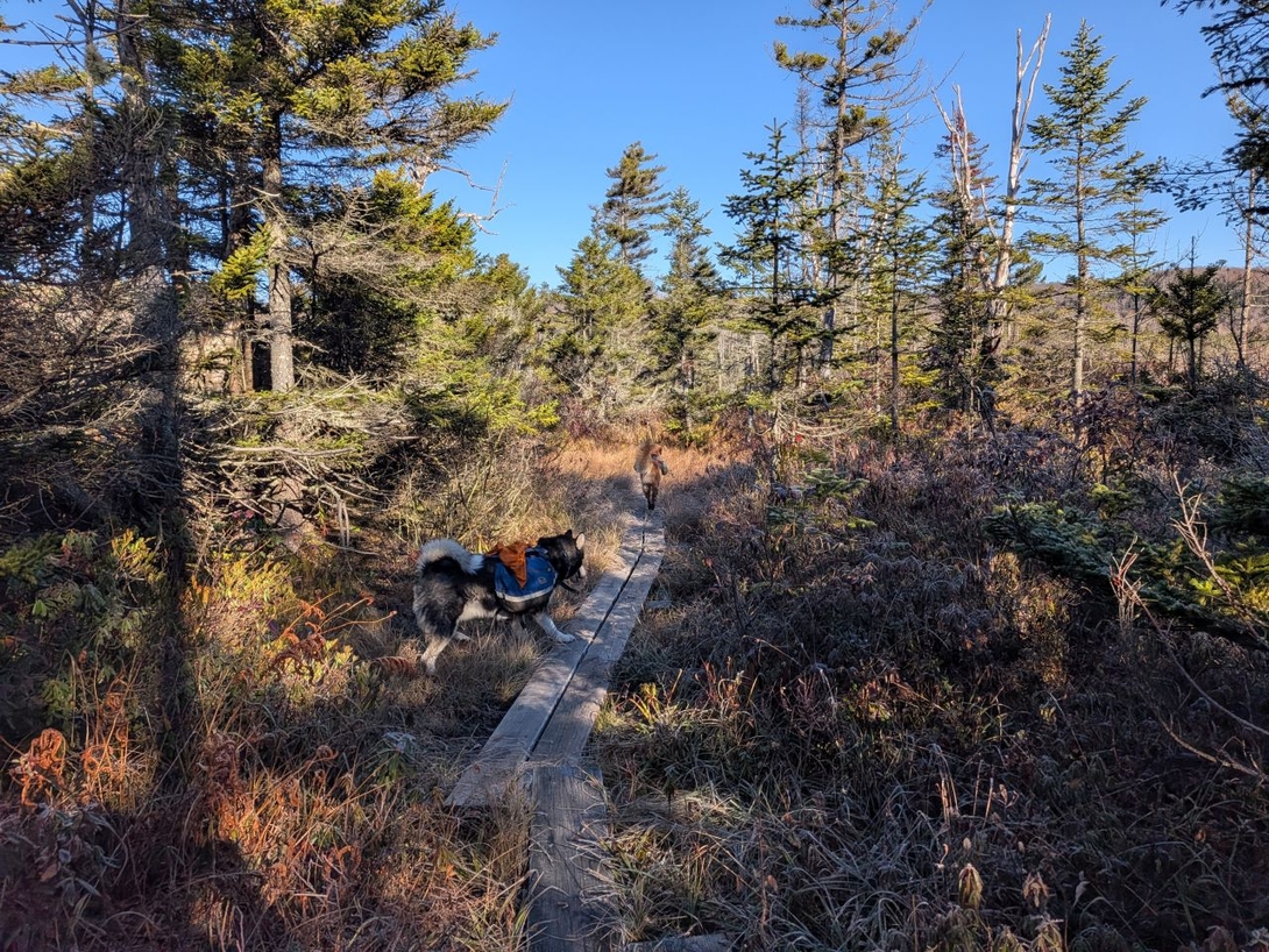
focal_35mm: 24
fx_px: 880
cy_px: 476
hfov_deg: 71.6
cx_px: 634
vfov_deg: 56.8
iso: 31
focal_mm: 4.53
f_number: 1.7
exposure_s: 1/917
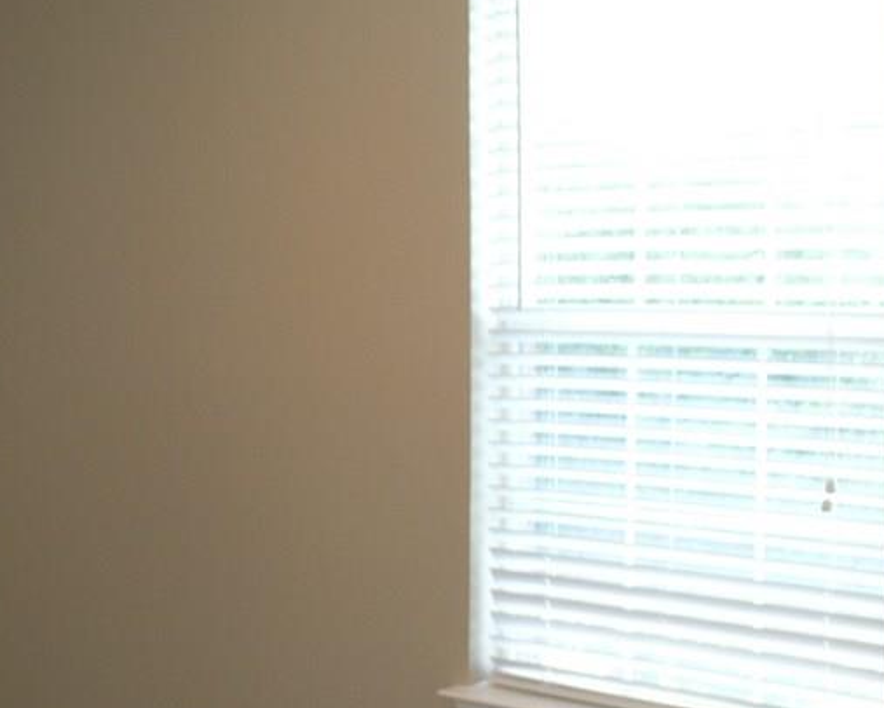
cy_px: 363
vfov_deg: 22.2
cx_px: 42
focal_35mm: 69
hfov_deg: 26.3
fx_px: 1806
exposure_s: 1/30
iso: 100
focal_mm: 7.4
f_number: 2.8
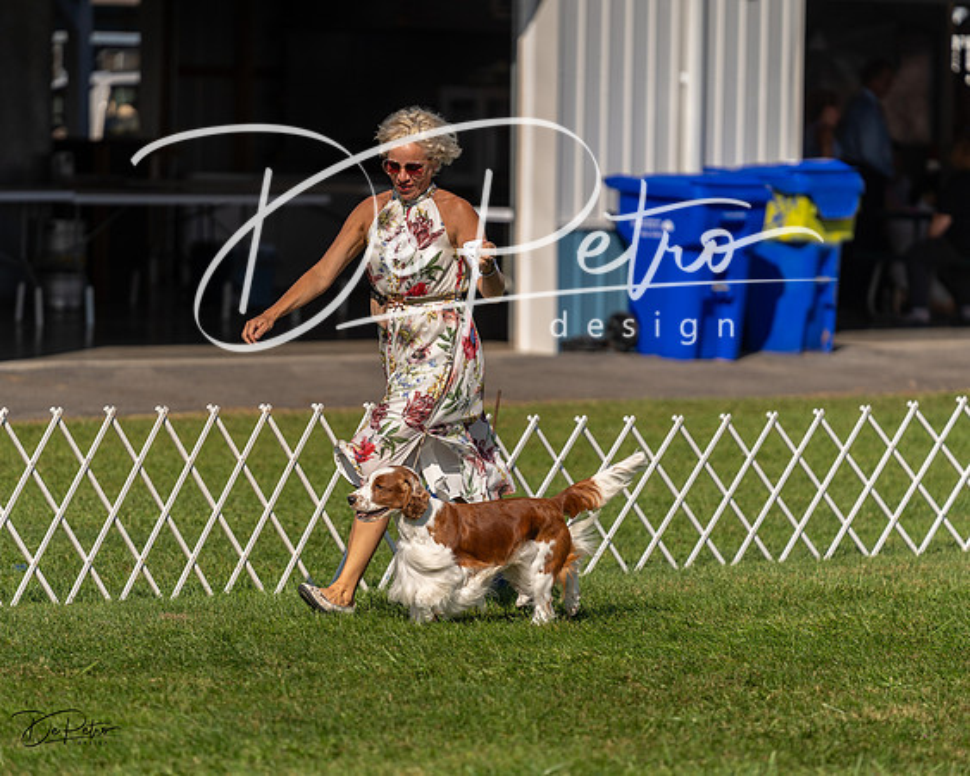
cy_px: 388
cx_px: 485
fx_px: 6464
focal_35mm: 225
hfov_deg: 8.6
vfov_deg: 6.9
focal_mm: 200
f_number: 3.2
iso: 200
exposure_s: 1/3200
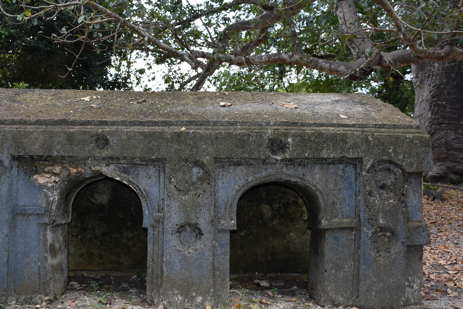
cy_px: 165
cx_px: 207
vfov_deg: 34.2
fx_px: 502
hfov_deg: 49.5
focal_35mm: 39
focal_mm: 18
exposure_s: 1/250
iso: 160
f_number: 3.5
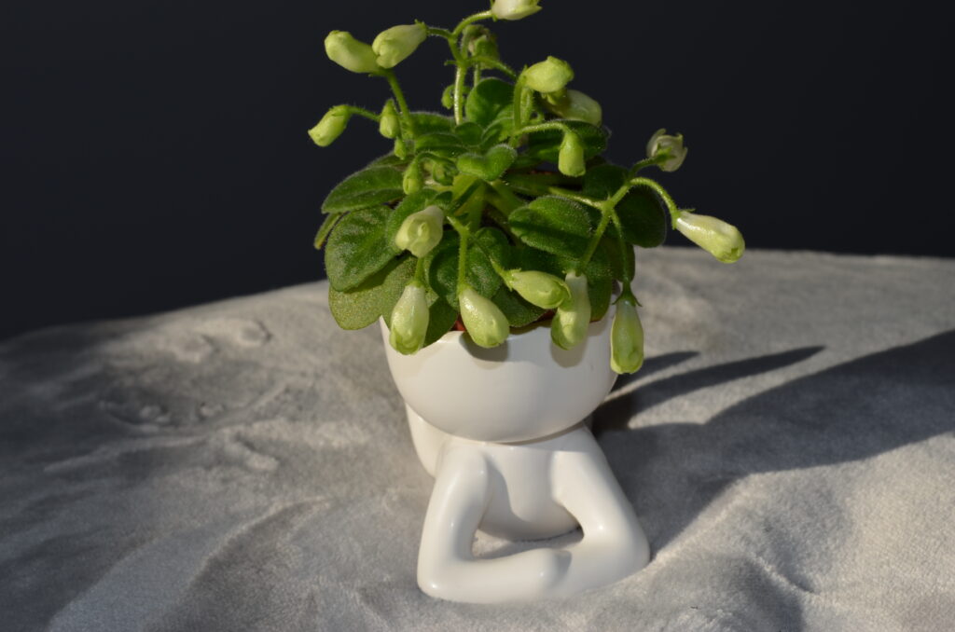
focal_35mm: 69
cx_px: 478
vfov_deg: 19.6
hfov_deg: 29.3
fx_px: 1826
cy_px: 316
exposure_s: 1/200
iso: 100
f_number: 11
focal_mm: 46
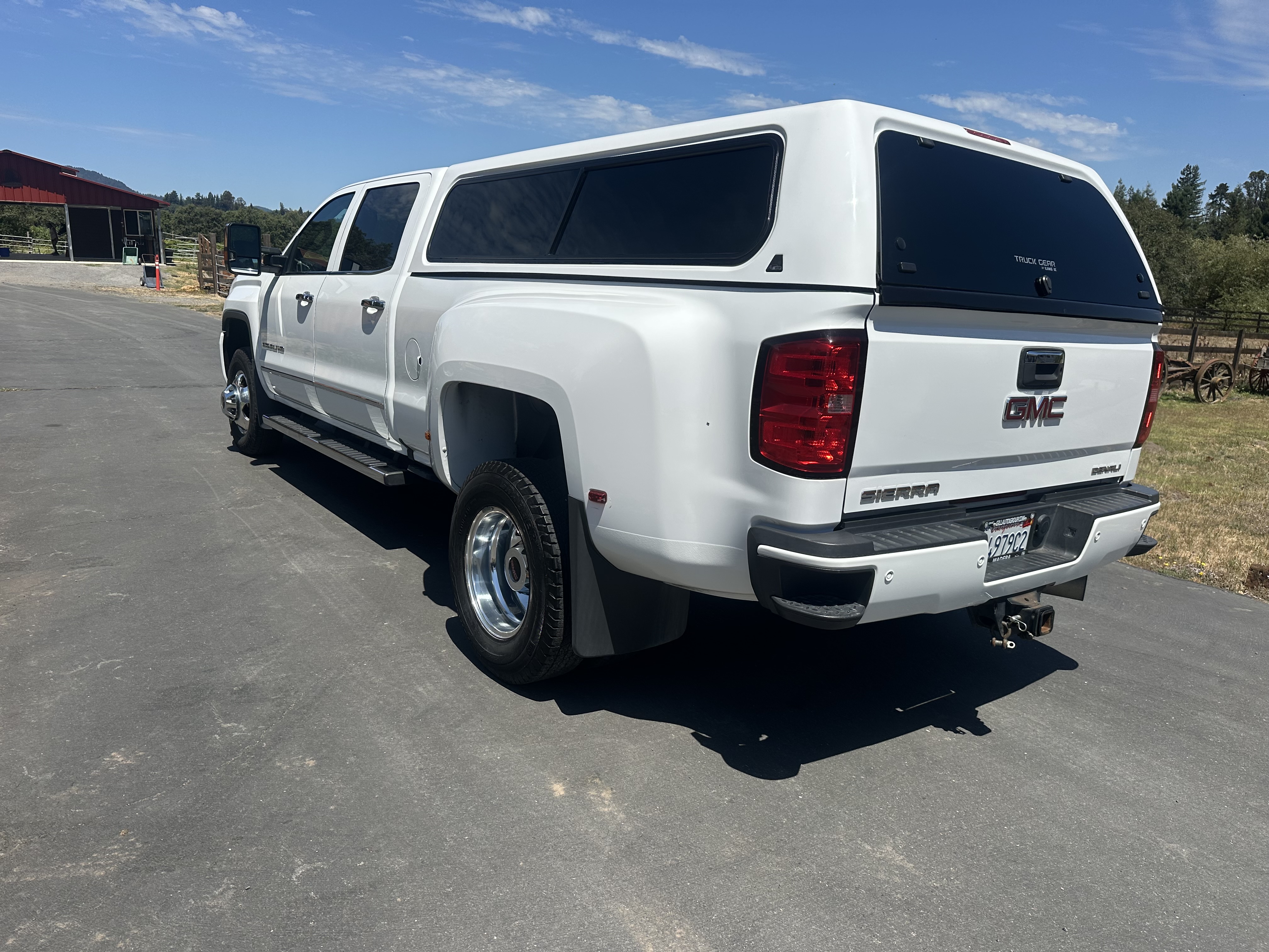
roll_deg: -1.6
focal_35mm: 24
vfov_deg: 56.8
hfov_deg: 71.6
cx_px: 634
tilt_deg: -13.9
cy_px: 476
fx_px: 880
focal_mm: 6.86
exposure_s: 1/7042
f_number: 1.78
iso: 80
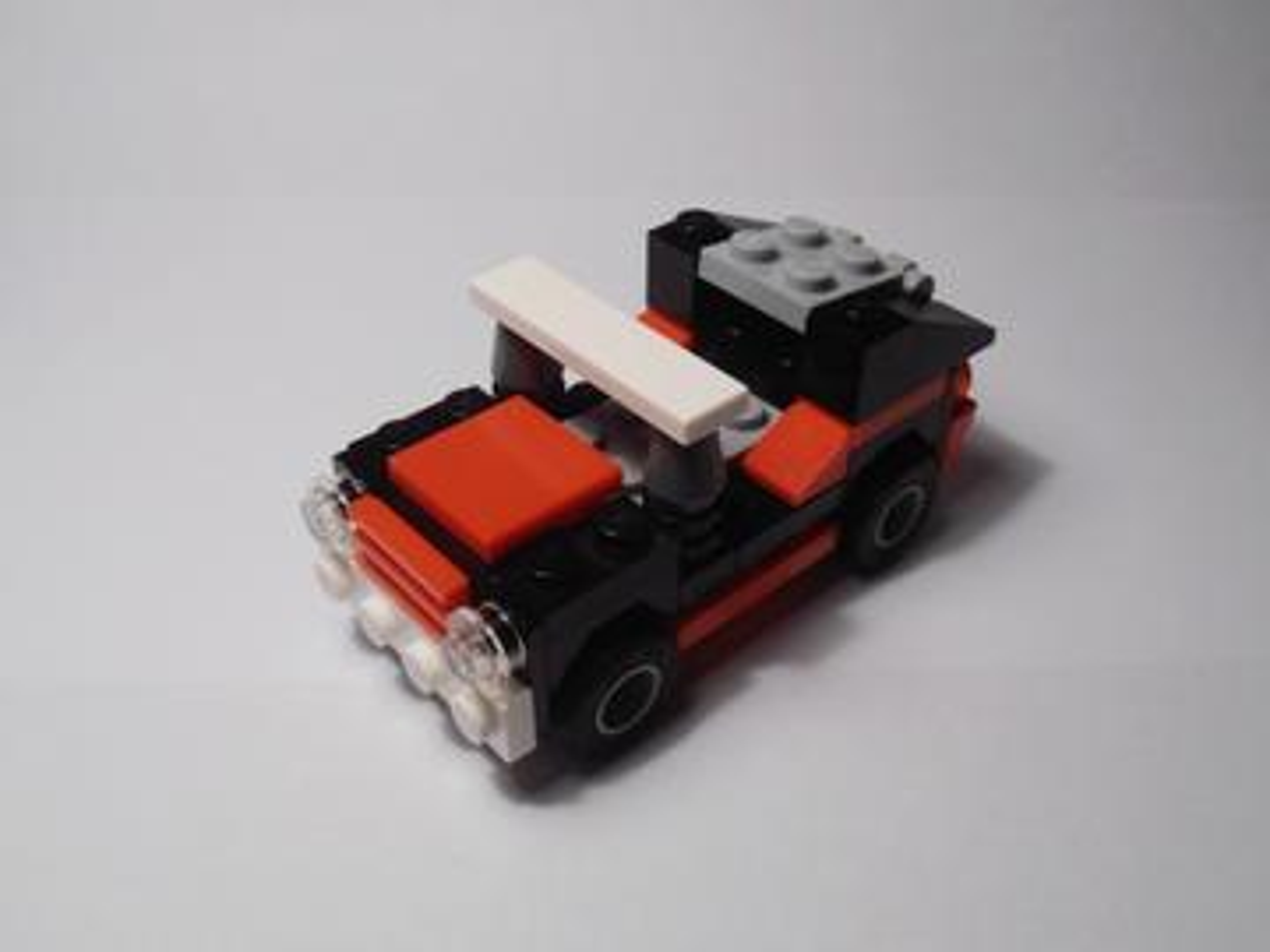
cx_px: 635
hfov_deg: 50.1
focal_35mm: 37
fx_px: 1357
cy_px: 476
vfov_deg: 38.7
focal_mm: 6.61
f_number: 3.9
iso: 80
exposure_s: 1/100
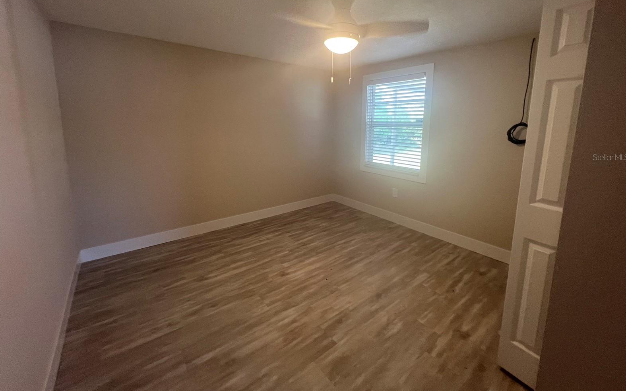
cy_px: 157
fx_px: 239
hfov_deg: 105.3
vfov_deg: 77.7
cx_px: 312
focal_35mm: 14
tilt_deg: -5.2
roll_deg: +0.3
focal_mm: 1.57
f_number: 1.8
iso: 200
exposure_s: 1/60
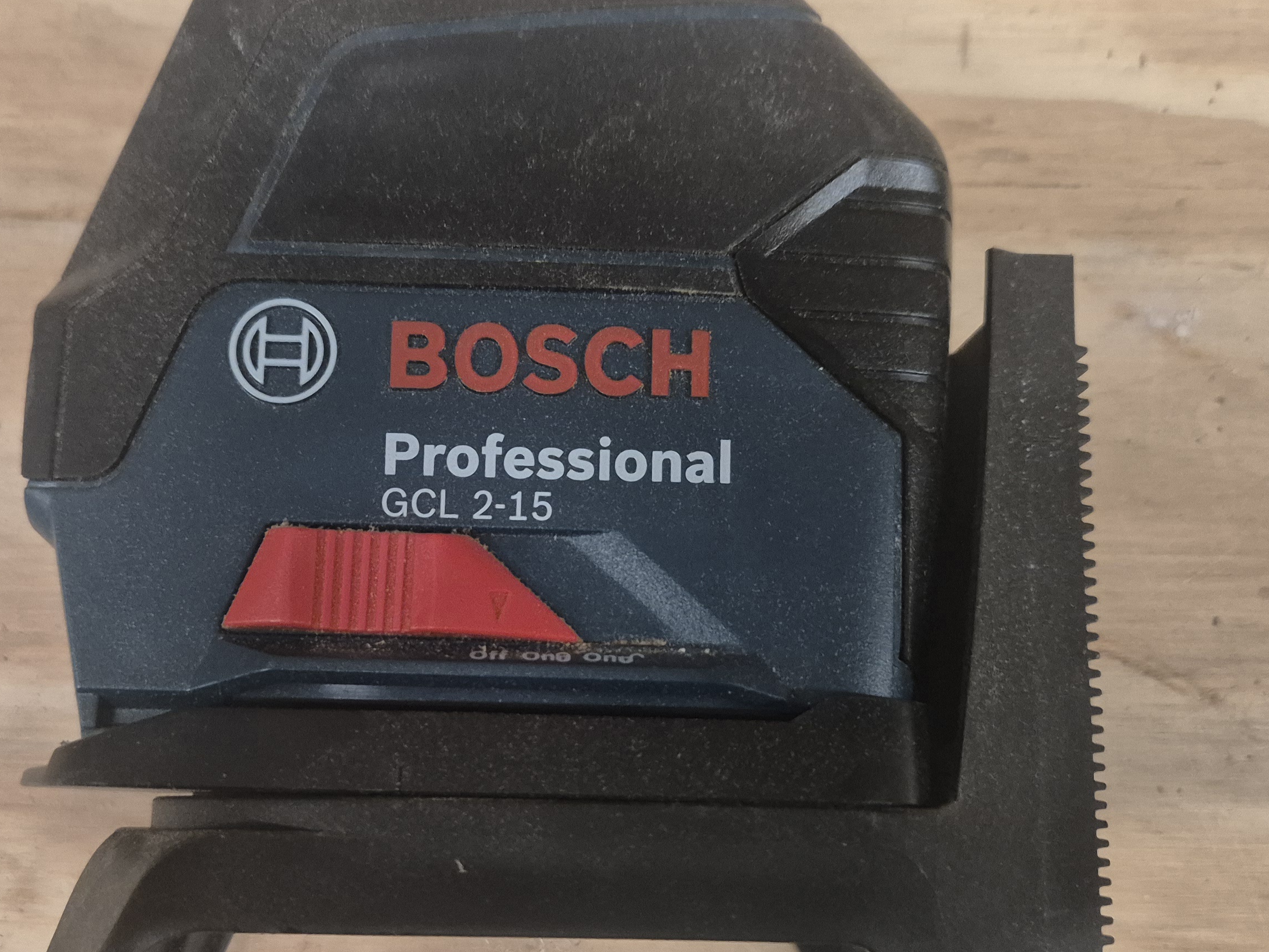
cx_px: 558
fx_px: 1466
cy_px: 558
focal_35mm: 40
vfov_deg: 35.9
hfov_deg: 46.7
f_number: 1.8
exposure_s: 1/100
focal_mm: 5.4
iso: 1000
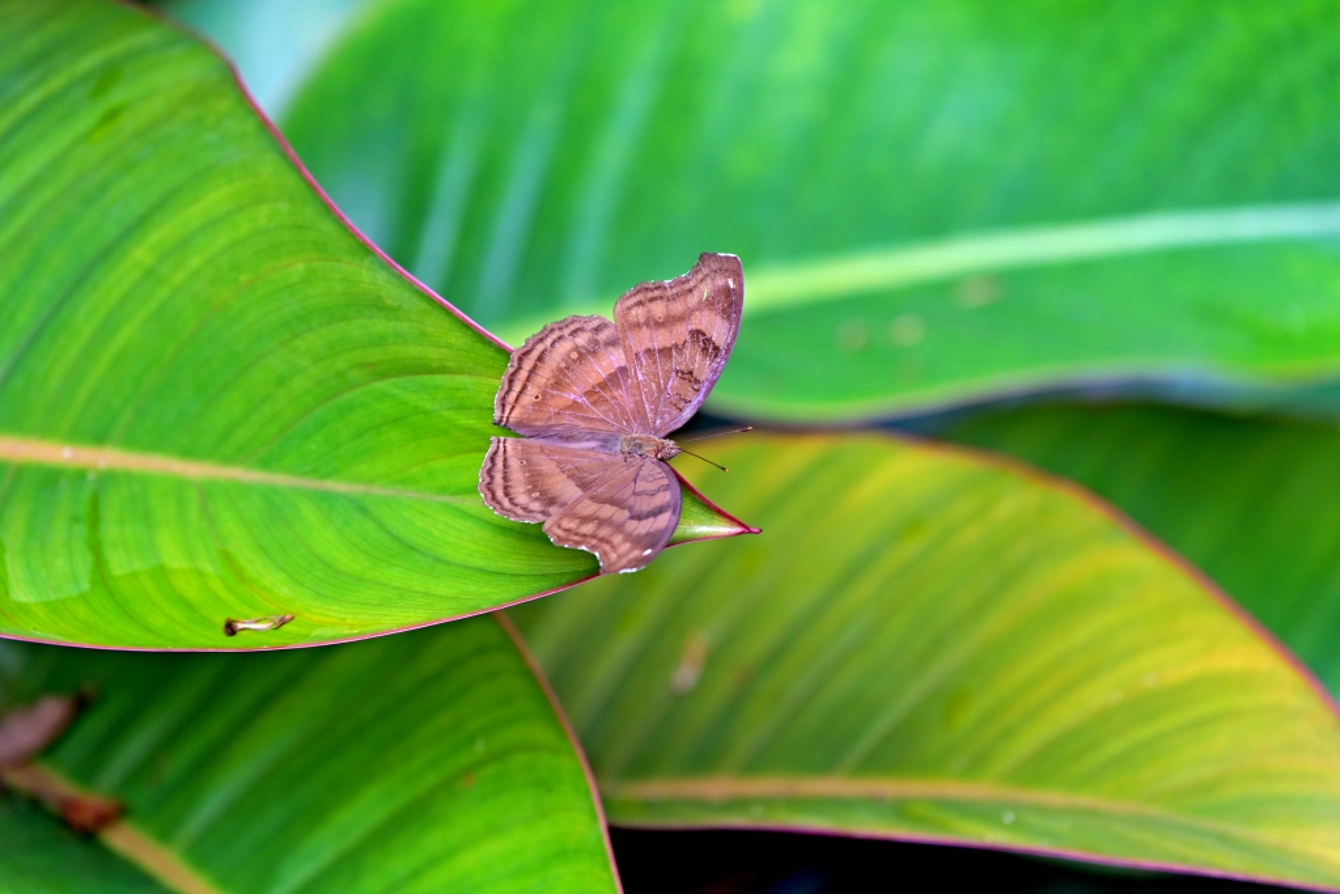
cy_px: 447
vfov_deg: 6.9
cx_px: 670
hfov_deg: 10.3
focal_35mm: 200
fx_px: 7445
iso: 720
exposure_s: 1/200
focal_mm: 200
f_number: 6.3
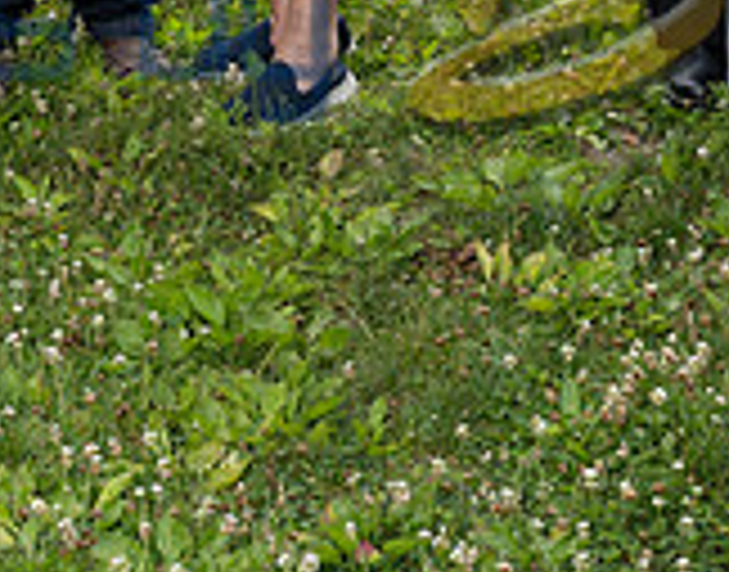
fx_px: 2505
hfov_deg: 16.5
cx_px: 244
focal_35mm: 117
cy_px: -574
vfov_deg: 11.7
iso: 200
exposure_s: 1/200
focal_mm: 25.5
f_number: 7.1
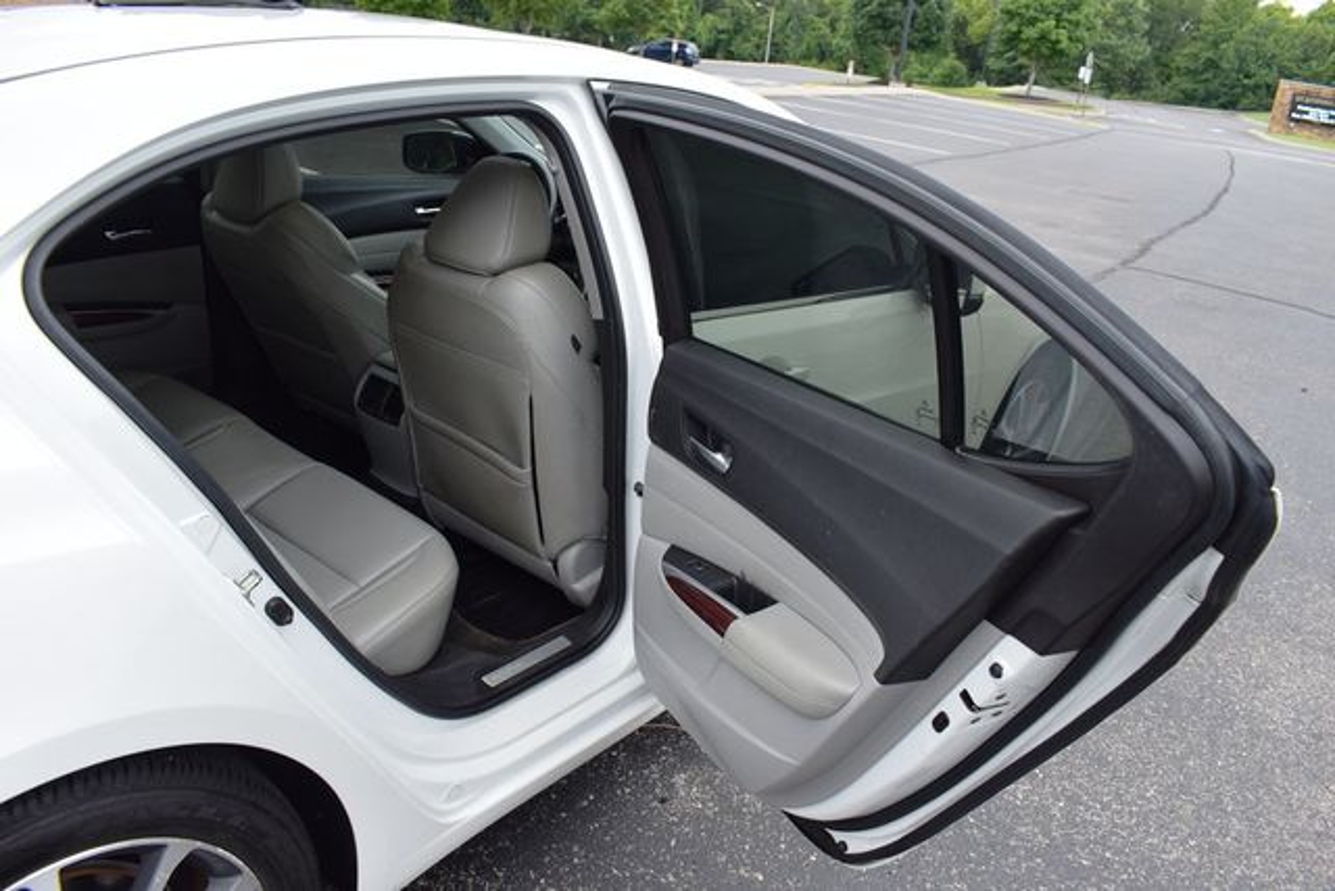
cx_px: 668
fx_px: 1001
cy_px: 446
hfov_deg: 67.4
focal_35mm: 27
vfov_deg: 48.0
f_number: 6.3
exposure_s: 1/250
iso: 200
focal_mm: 18
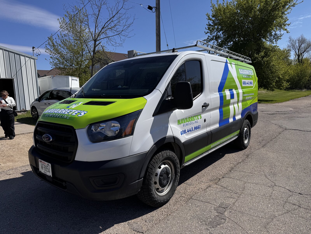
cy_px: 117
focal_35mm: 24
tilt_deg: -7.1
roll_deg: +2.1
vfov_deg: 56.8
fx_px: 216
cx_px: 156
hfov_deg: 71.6
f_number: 1.78
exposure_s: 1/5814
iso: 80
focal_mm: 6.76
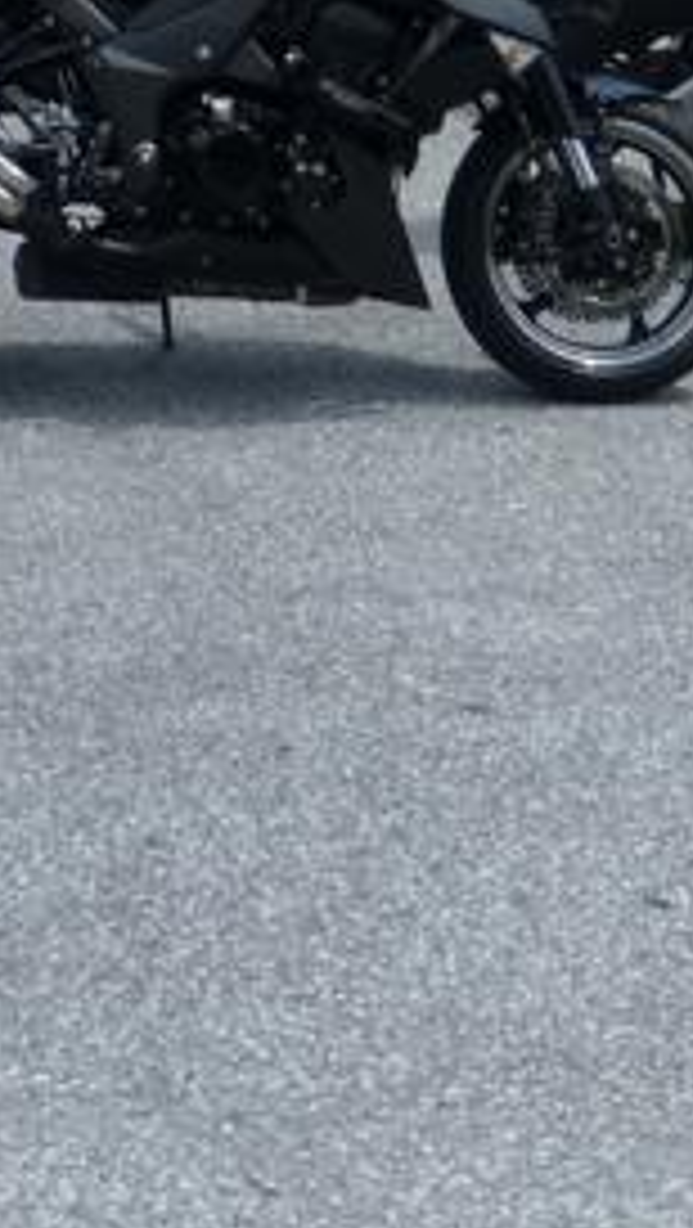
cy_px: -297
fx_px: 3325
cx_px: 22
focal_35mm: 102
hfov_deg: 11.8
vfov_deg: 19.5
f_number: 3.3
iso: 100
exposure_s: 1/1000
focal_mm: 4.4
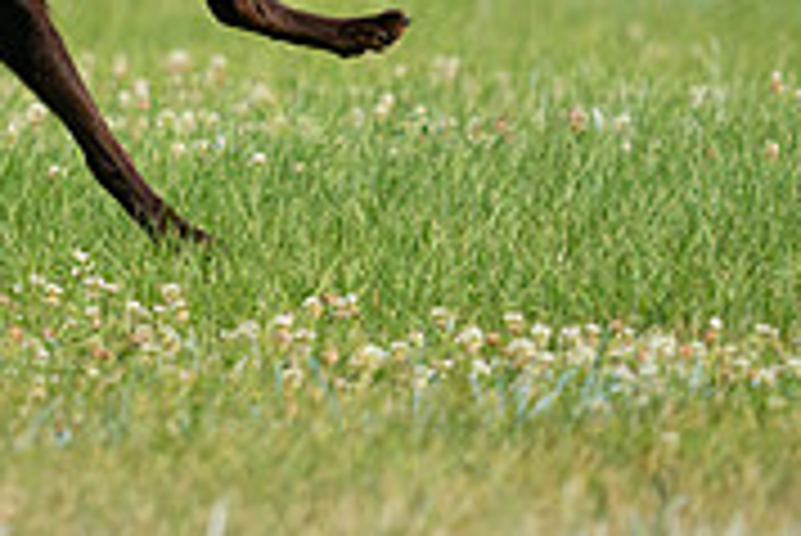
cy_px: -318
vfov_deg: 1.4
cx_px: -230
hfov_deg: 2.1
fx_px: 21800
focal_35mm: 979
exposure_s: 1/4000
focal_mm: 300
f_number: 5.6
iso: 1000
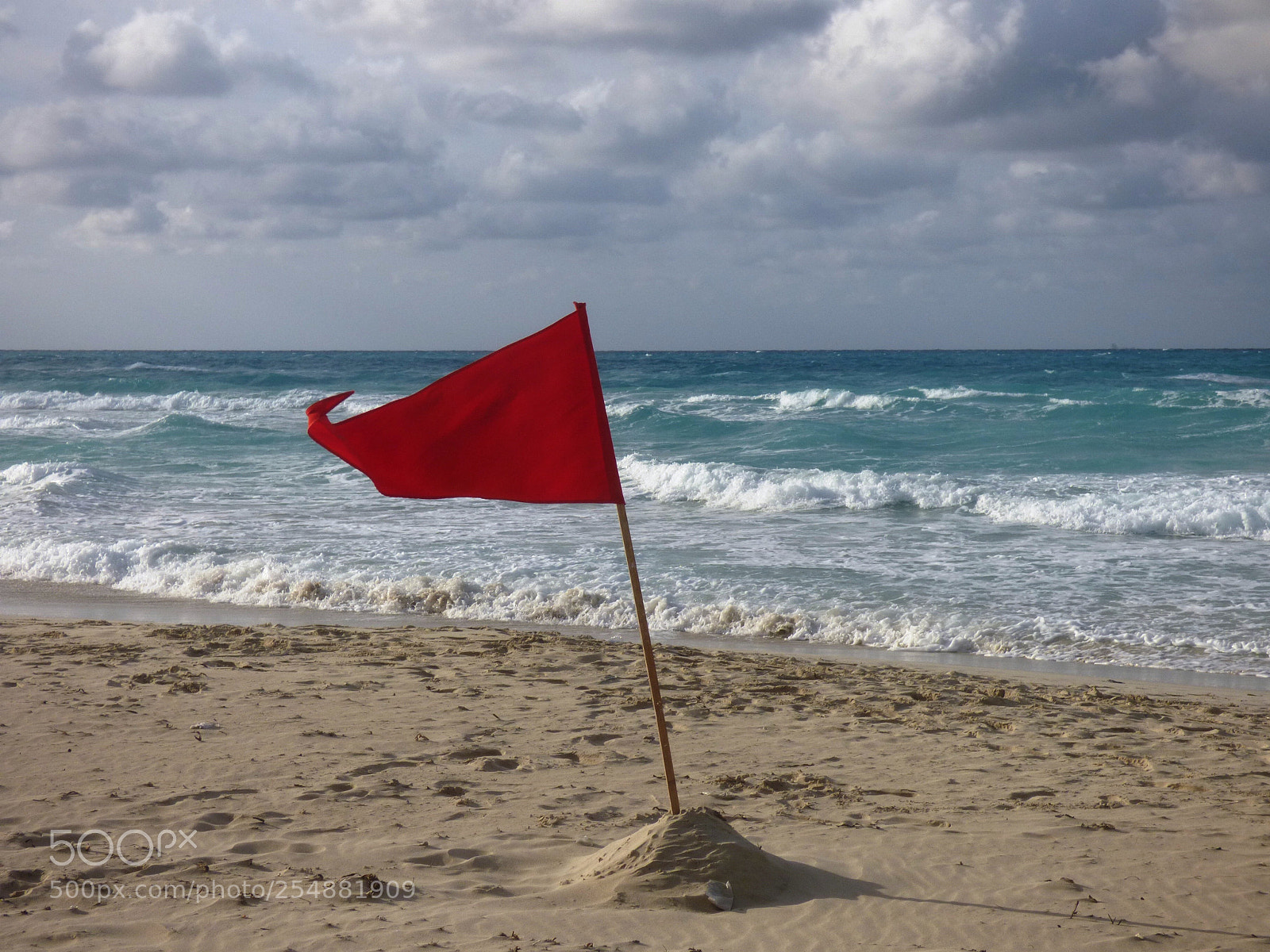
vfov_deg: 24.4
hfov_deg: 32.2
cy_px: 476
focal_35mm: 60
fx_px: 2201
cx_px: 635
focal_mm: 10.77
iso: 100
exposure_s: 1/1600
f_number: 4.1
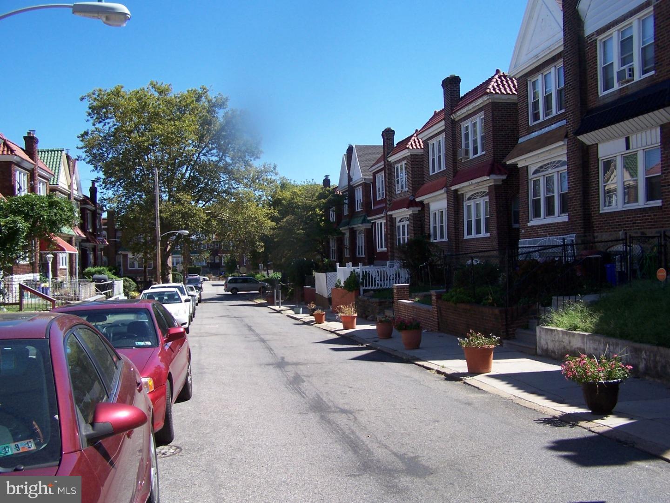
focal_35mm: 38
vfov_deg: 37.7
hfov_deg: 49.0
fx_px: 735
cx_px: 335
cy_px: 252
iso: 80
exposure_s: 1/1000
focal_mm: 6.3
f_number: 2.8
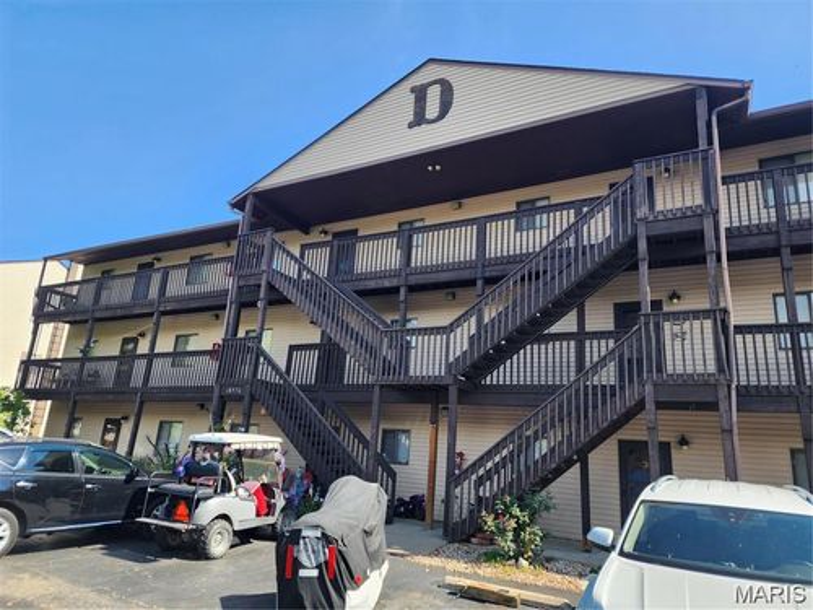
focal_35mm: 23
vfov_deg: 58.9
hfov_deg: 73.9
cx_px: 406
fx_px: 540
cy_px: 305
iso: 12
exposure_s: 1/376
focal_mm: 6.4
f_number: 1.8
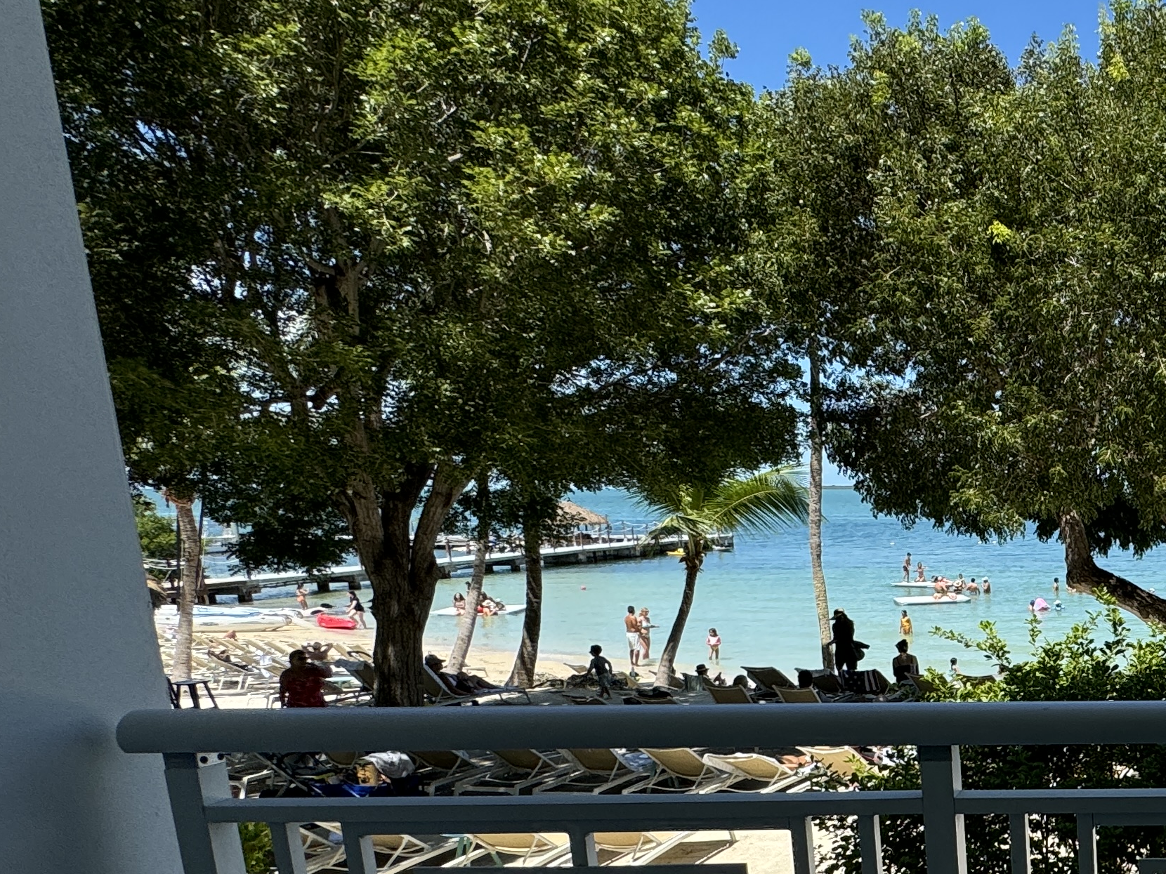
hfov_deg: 41.8
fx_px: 1145
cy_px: 711
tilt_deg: -11.4
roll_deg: +0.7
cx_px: 1306
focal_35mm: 34
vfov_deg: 40.0
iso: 50
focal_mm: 2.22
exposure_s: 1/1600
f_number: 2.2
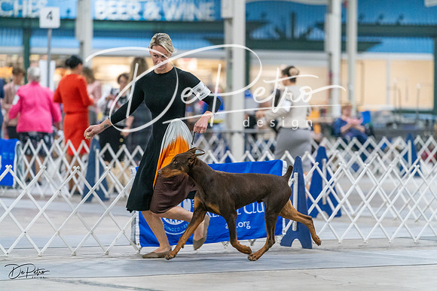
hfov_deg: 10.8
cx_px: 218
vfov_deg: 7.2
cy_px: 146
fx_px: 2319
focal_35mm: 191
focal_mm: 191
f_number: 3.2
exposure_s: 1/250
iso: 6400
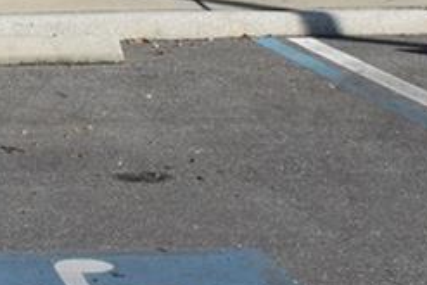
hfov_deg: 9.0
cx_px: -240
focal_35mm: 223
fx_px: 2649
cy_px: -250
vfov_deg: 6.0
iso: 160
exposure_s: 1/500
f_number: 8
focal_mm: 23
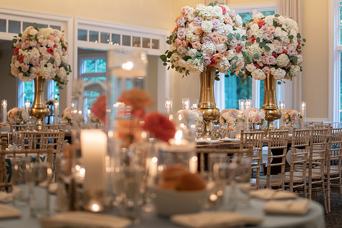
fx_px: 703
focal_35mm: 74
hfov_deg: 27.3
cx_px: 170
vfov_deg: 18.4
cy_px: 114
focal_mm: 73
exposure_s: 1/100
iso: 2000
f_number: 2.8
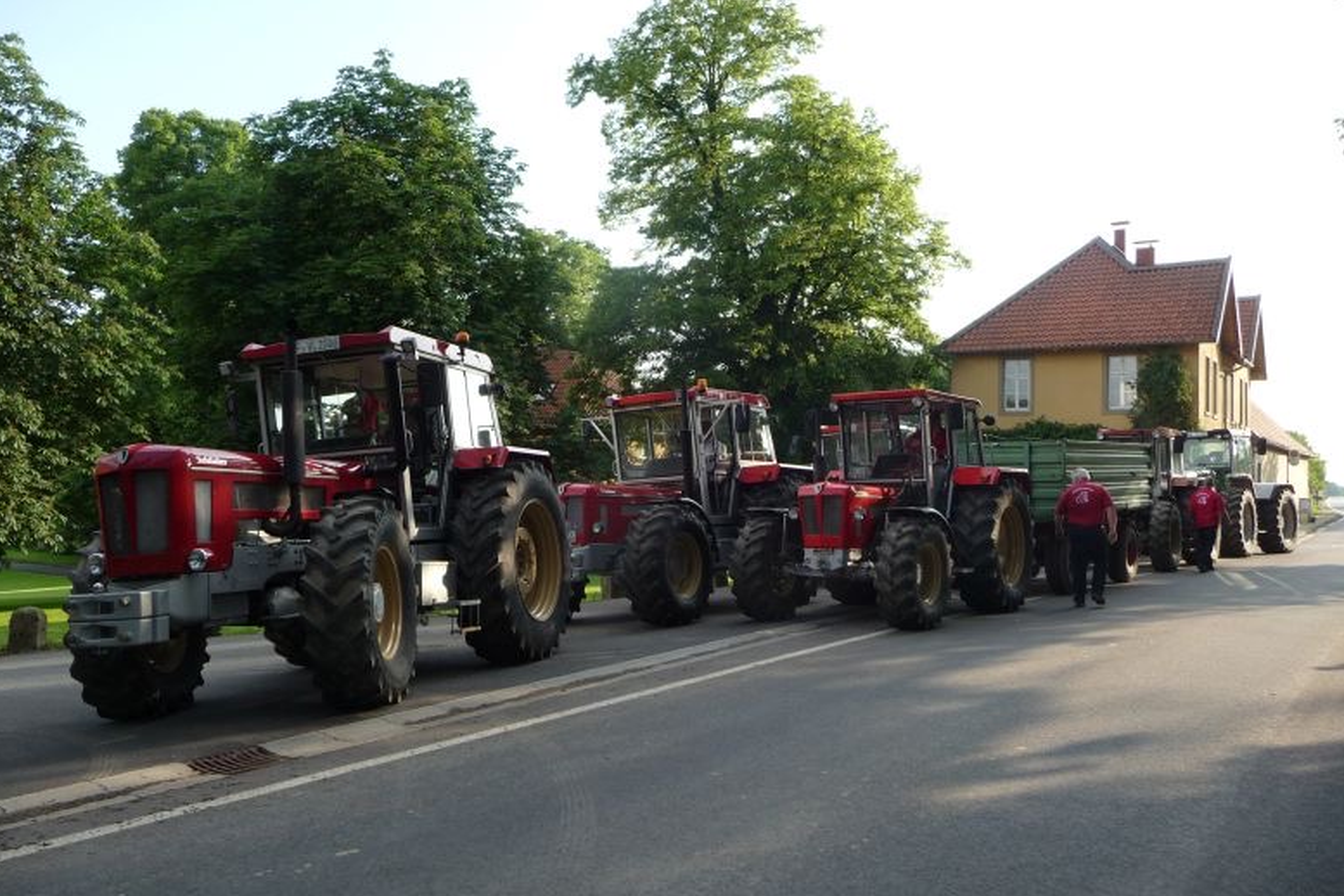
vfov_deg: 43.6
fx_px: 1120
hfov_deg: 61.9
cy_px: 460
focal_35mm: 30
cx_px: 654
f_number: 3.3
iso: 100
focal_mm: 4.7
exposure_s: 1/250
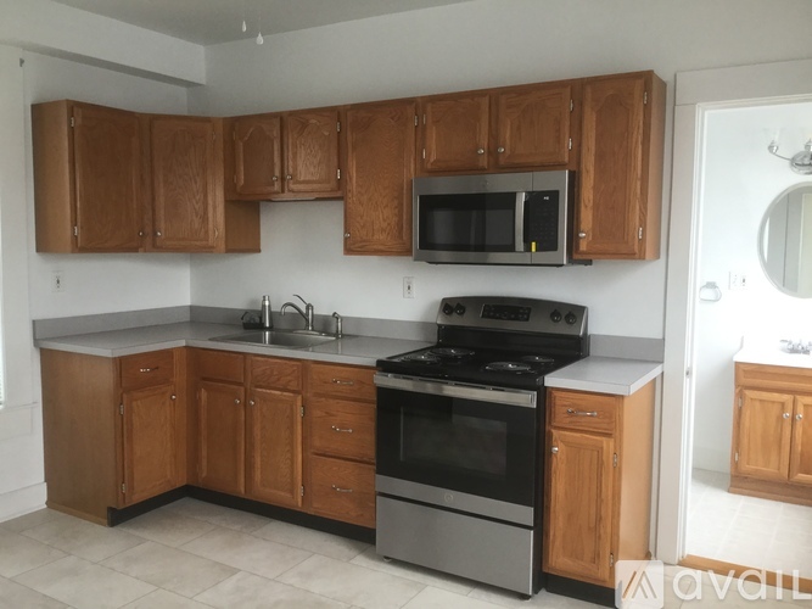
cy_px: 304
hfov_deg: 58.4
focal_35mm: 31
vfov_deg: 45.4
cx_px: 406
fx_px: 727
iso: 50
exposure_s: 1/30
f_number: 2.4
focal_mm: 3.3
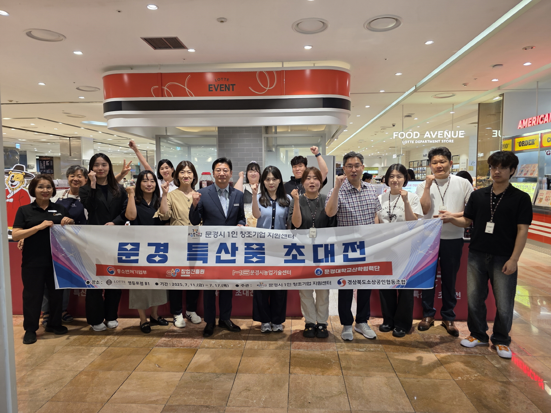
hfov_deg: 73.9
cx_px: 276
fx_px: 366
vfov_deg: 58.9
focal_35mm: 23
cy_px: 206
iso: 80
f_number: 1.7
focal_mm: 6.3
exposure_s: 1/60
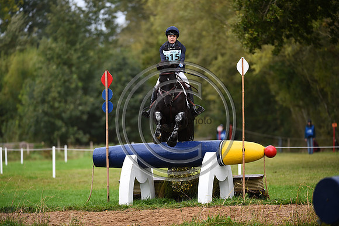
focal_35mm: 290
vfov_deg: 4.7
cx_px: 170
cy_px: 113
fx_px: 2729
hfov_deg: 7.1
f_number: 4.5
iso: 640
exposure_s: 1/1000
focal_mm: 290
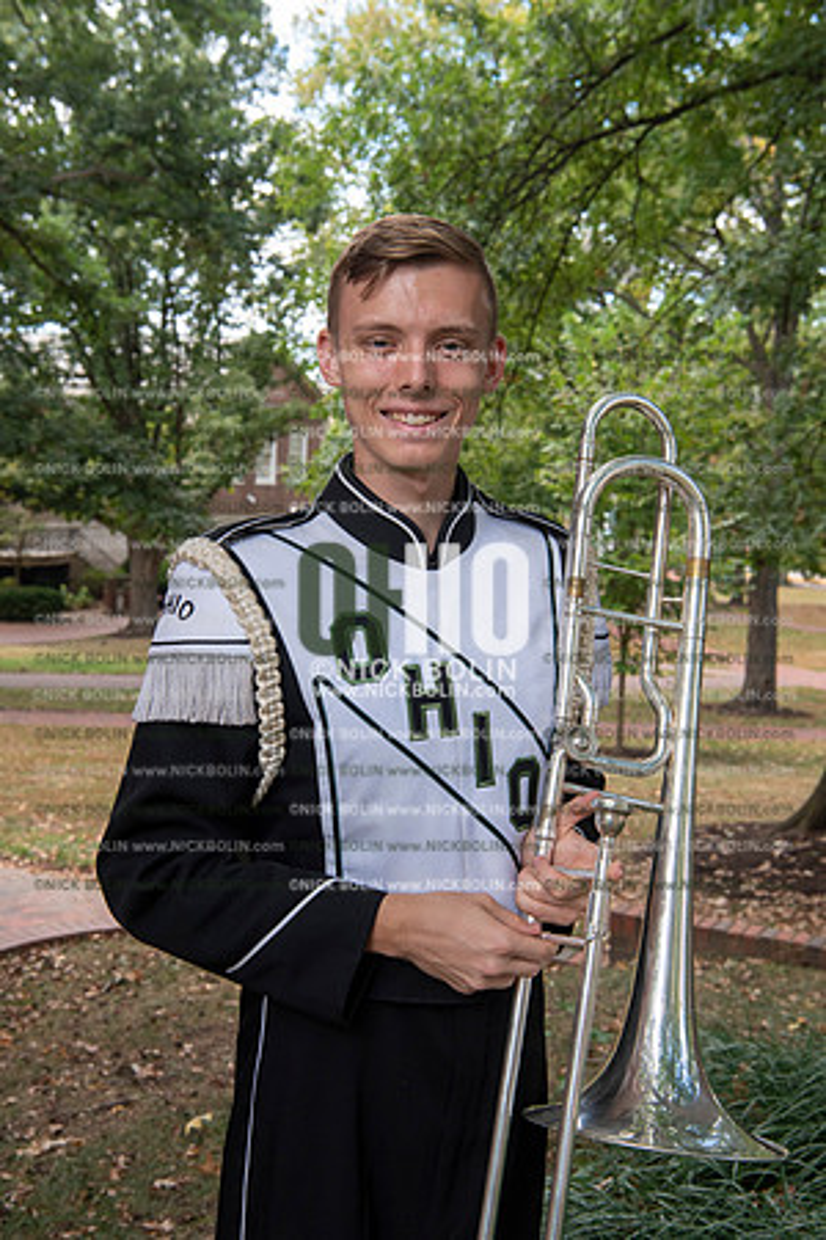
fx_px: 1652
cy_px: 620
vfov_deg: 41.1
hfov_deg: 28.1
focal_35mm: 48
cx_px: 413
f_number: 8
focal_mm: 48
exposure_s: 1/100
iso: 500
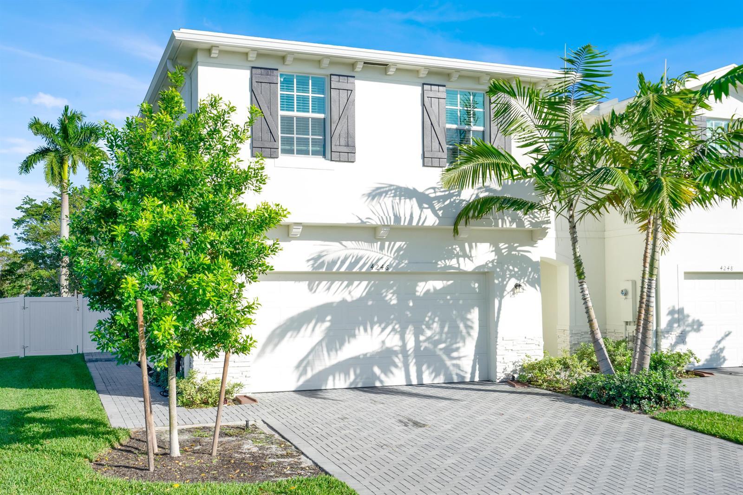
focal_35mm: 35
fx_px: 722
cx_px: 372
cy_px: 248
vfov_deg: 37.8
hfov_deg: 54.4
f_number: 9
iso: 200
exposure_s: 1/320
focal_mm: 35
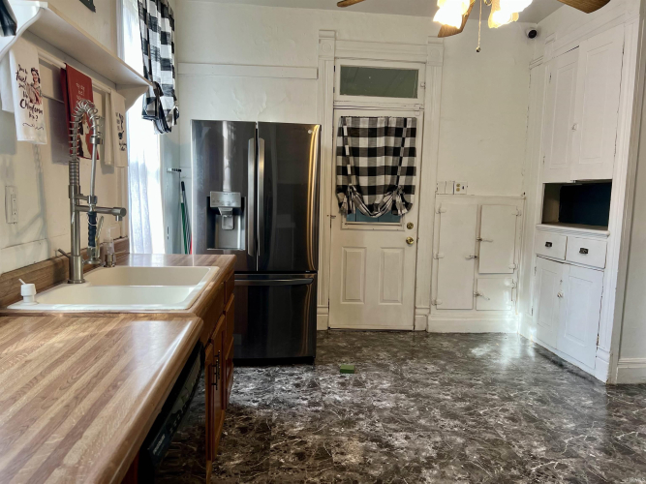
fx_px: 485
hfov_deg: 67.3
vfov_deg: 53.0
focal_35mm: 26
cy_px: 242
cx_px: 323
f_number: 1.5
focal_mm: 5.7
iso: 80
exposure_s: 1/60
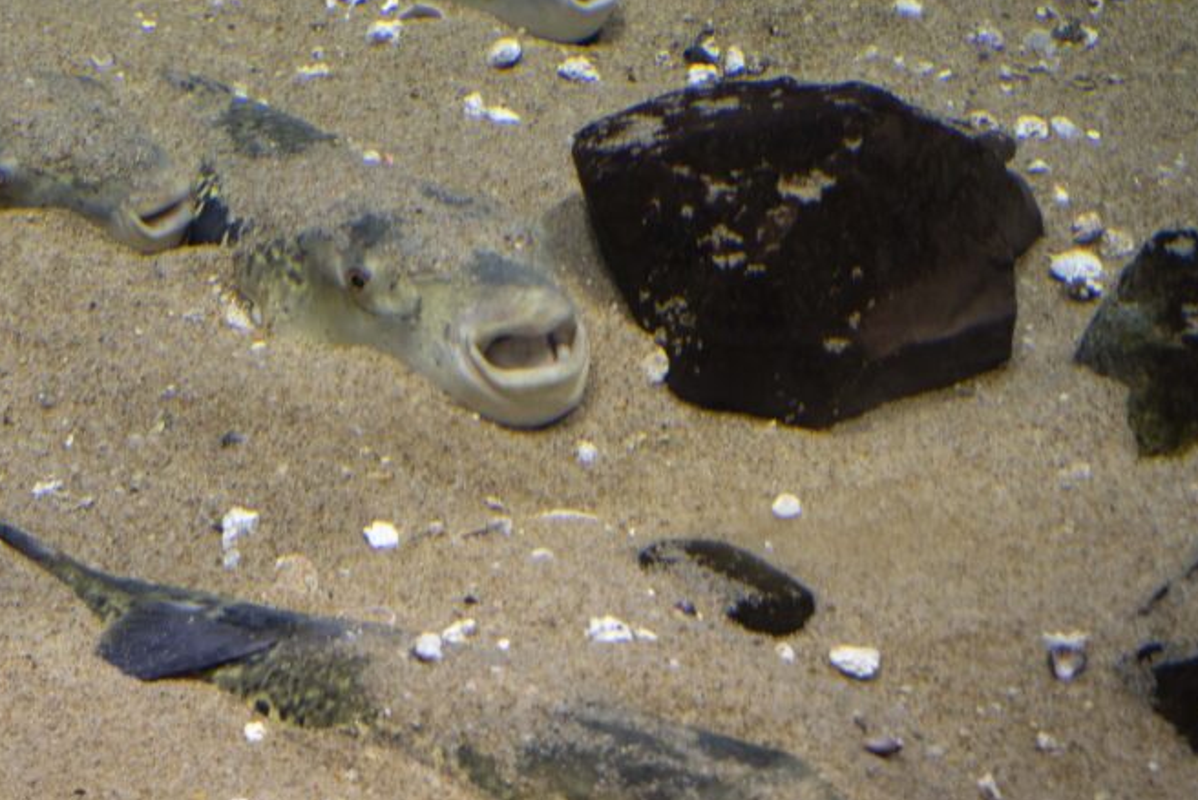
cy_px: 295
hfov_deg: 25.6
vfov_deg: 17.5
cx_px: 276
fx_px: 2597
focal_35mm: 78
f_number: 5.6
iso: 2500
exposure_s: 1/160
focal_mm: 50
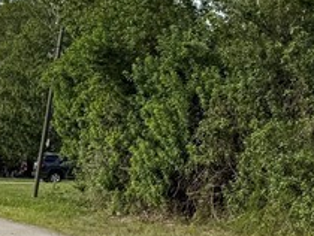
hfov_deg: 15.3
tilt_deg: +10.4
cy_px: -6
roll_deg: -4.0
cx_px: 492
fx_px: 1063
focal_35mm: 117
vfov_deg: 12.5
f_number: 1.78
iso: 80
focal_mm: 6.76
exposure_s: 1/3145
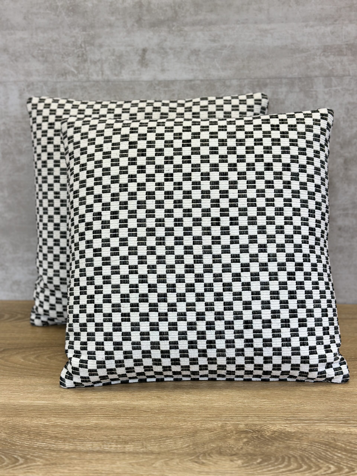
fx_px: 660
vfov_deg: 39.7
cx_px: 178
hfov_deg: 30.3
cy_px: 238
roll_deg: +1.3
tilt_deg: -16.1
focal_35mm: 48
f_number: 1.78
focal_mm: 6.86
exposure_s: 1/206
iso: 80
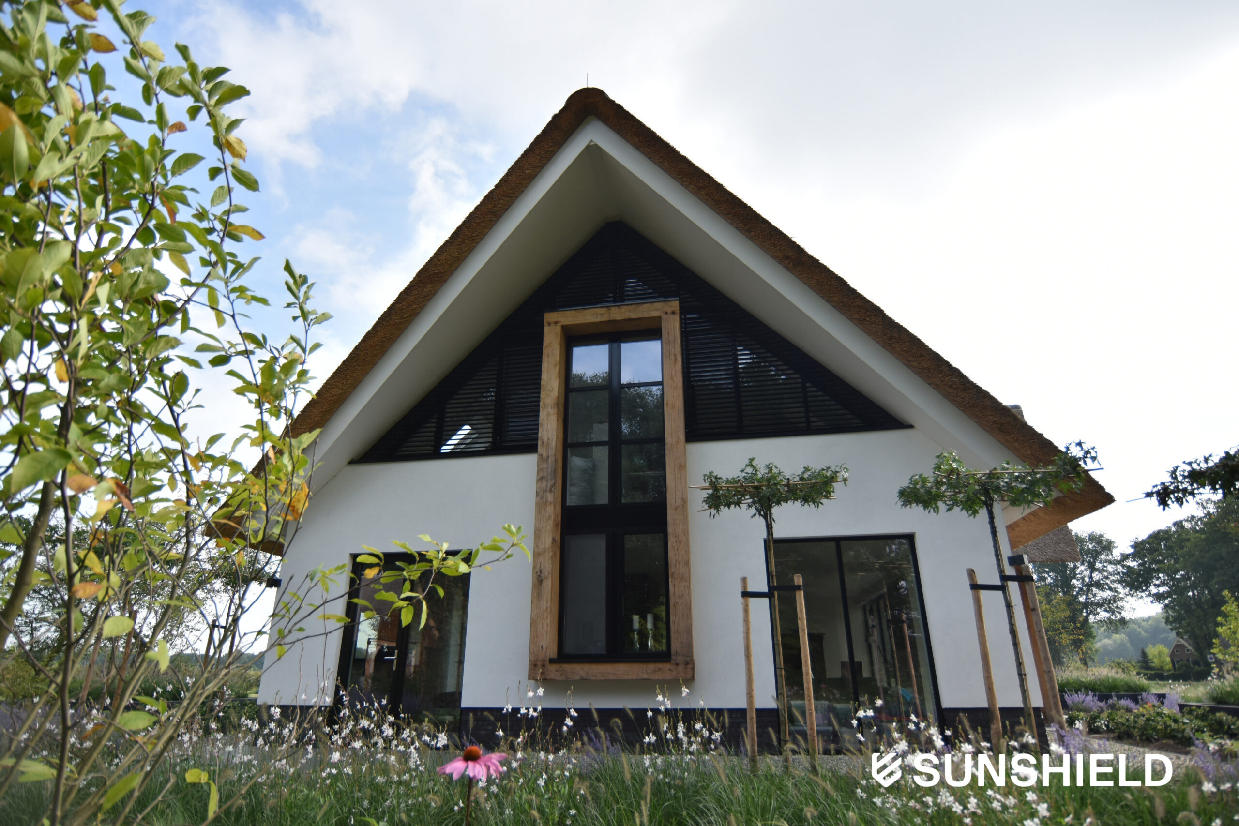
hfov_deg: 90.0
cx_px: 620
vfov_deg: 67.4
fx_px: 619
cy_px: 413
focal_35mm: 18
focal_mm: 12
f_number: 4
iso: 100
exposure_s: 1/1000
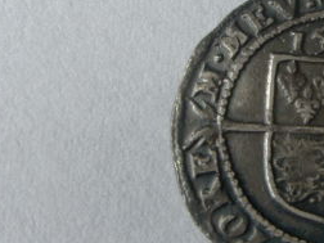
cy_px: 121
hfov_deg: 21.4
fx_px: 824
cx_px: 330
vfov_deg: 16.8
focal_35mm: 88
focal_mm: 6.2
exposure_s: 1/100
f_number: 2.8
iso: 80
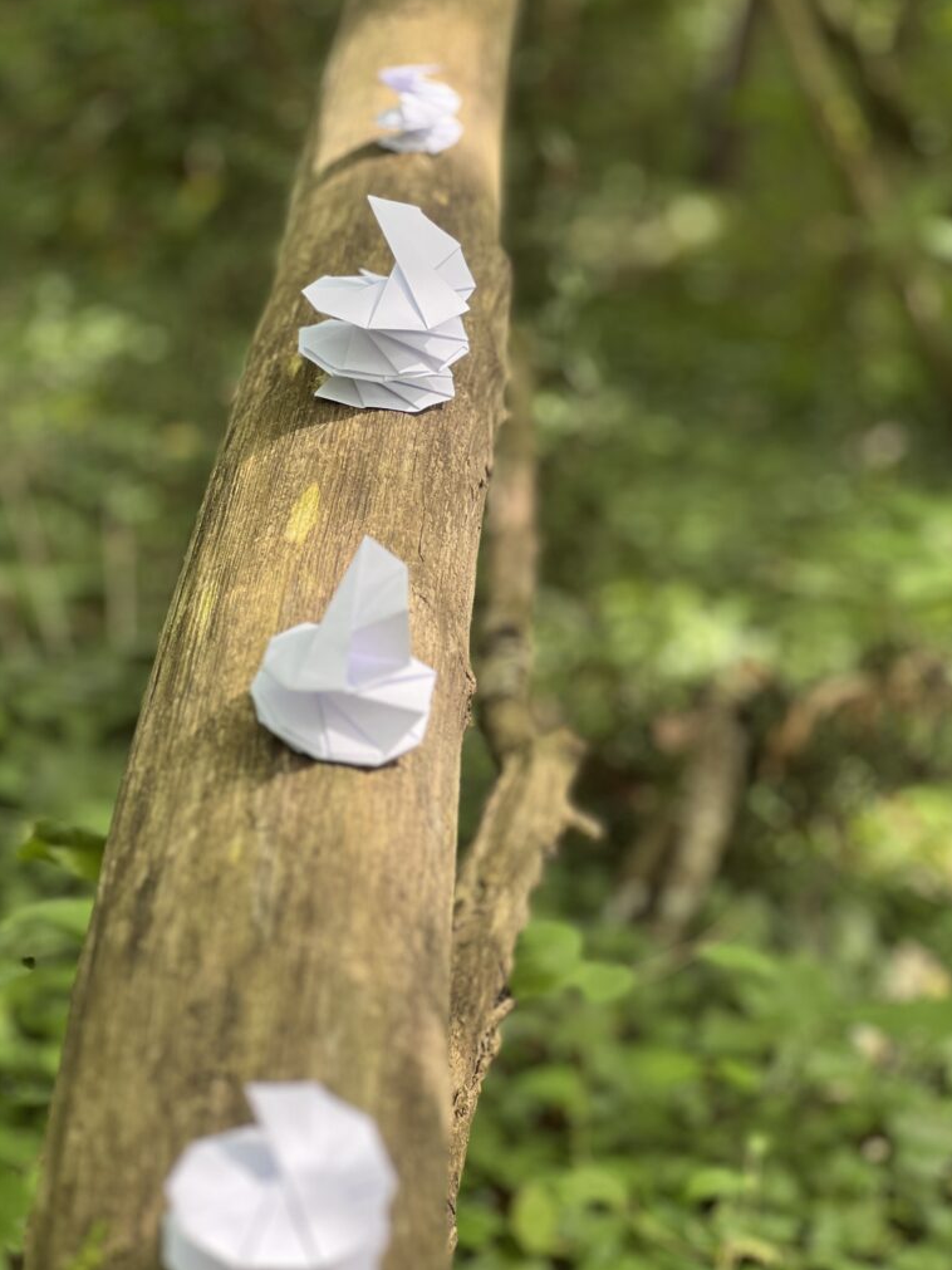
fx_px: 2861
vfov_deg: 25.0
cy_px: 632
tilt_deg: -12.1
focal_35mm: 78
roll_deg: -12.5
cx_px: 479
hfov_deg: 18.9
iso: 100
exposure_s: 1/121
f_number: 2.8
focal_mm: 9
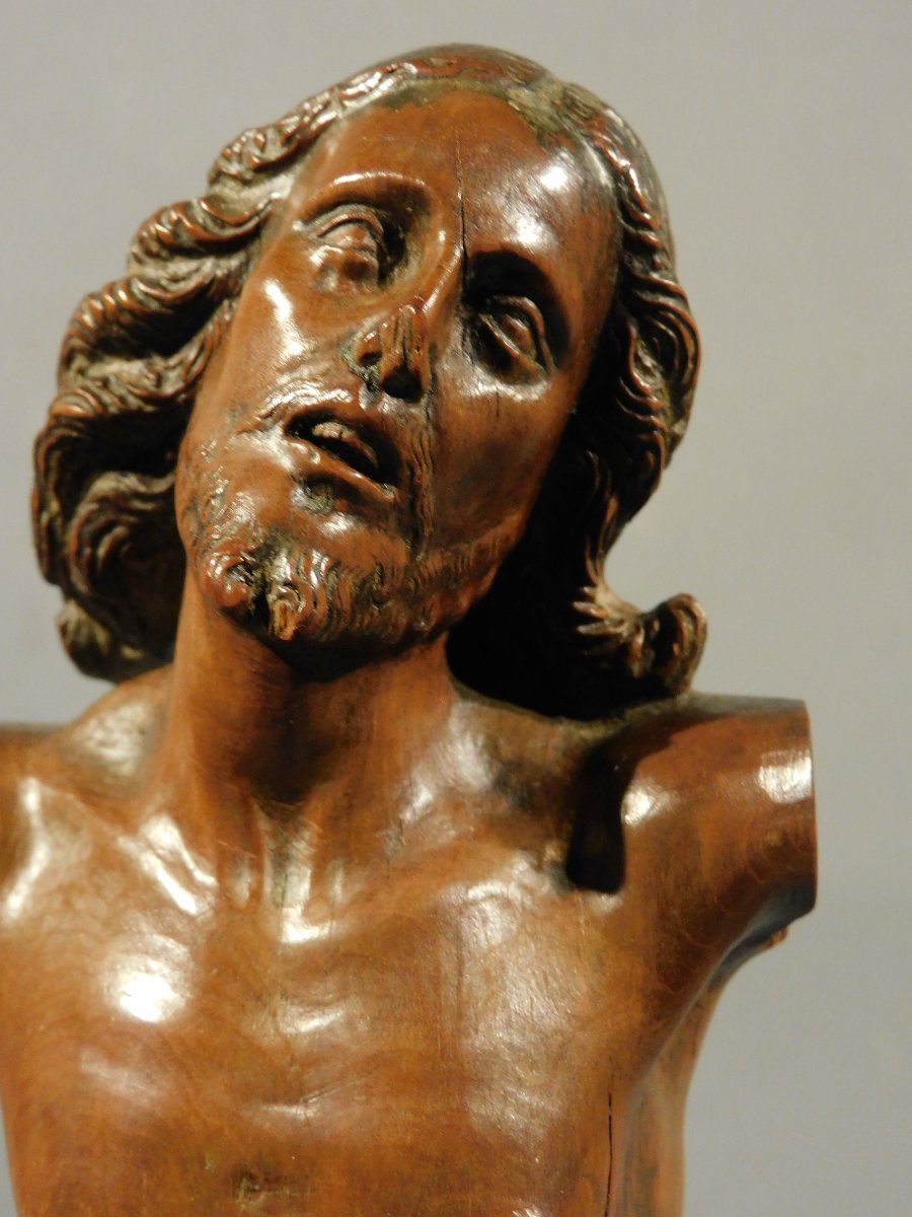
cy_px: 608
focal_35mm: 60
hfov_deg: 24.4
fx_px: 2108
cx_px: 456
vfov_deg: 32.2
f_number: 4.2
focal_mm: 10.7
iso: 400
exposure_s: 1/20
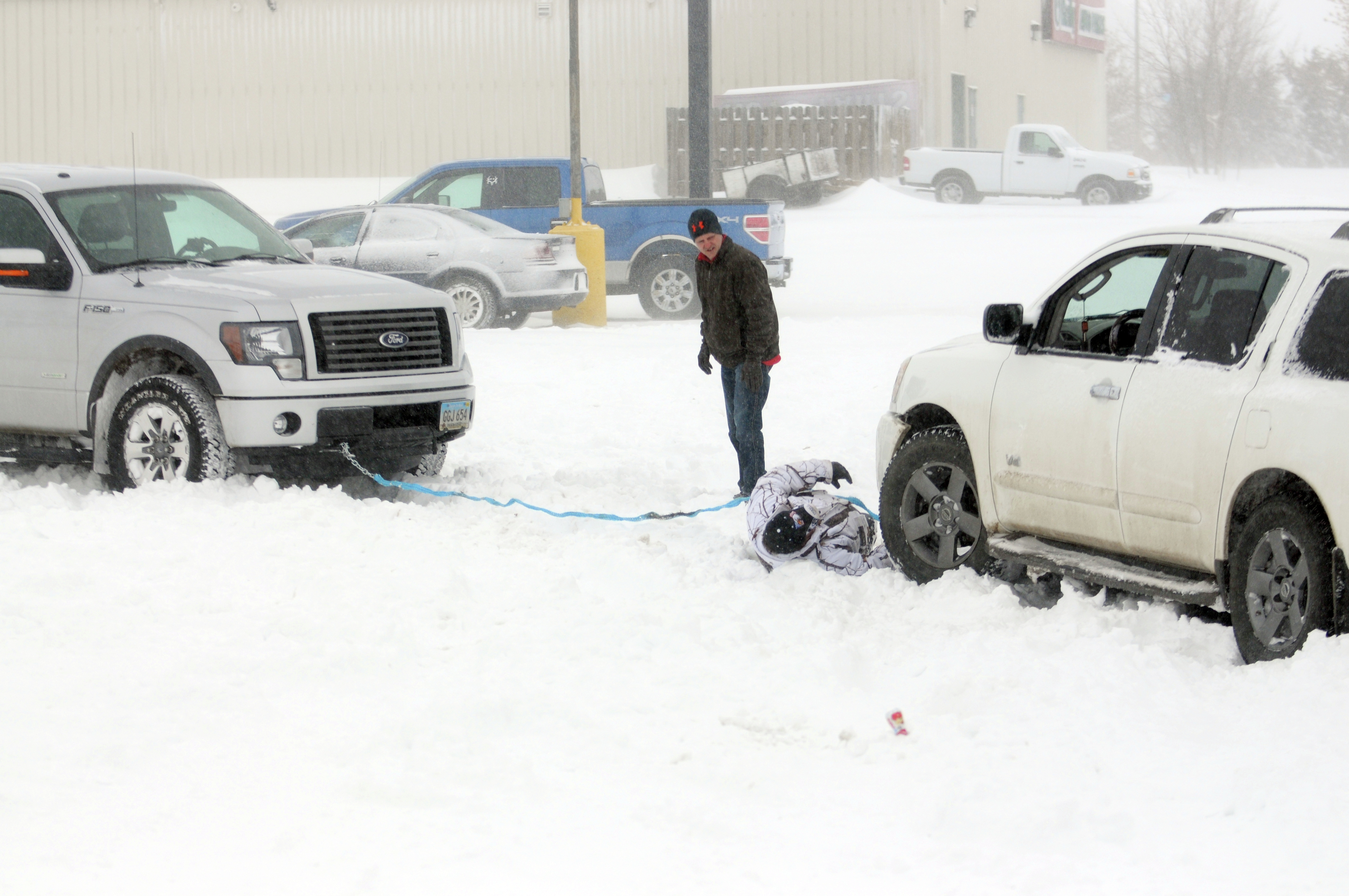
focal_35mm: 129
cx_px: 674
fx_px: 4828
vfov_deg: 10.6
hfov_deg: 15.9
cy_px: 448
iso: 200
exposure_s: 1/5000
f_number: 3.2
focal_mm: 86
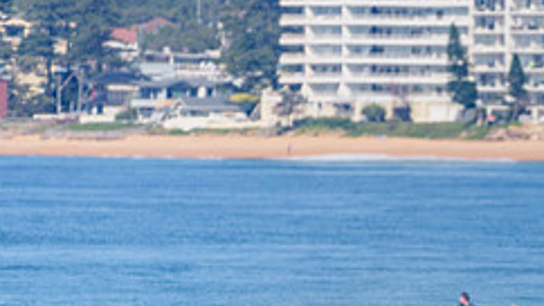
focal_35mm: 1254
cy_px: 413
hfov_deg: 1.7
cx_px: 535
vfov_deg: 1.0
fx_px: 18085
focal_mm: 500
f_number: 5.6
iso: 125
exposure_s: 1/2000
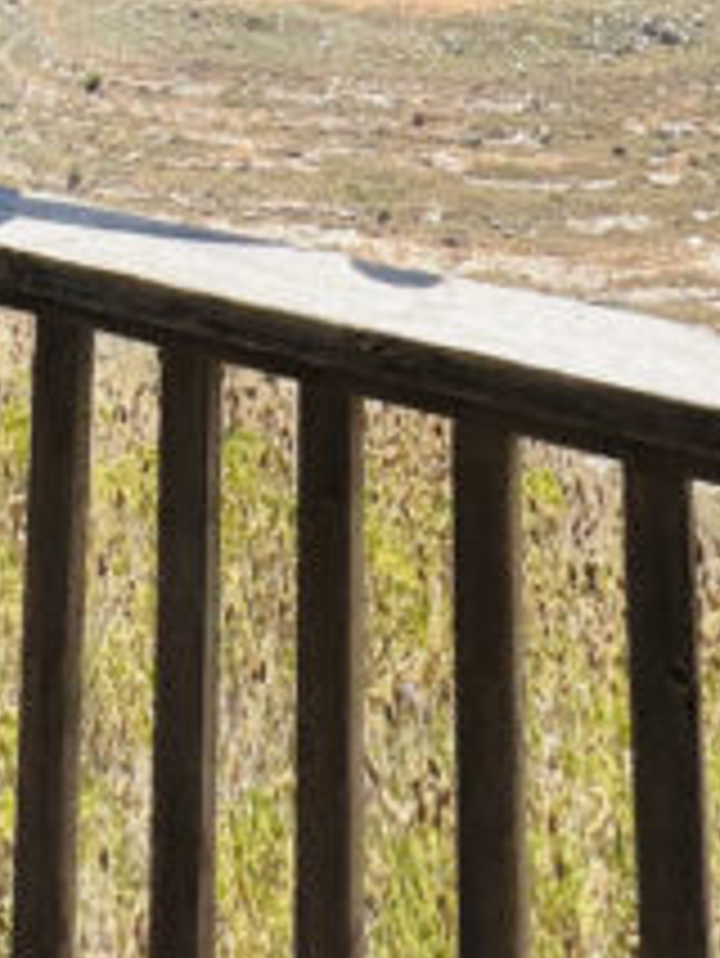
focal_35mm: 47
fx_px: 1302
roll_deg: -4.3
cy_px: -533
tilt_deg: +12.3
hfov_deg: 29.9
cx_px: 108
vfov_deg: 26.6
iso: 32
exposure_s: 1/1531
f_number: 1.8
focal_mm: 1.57
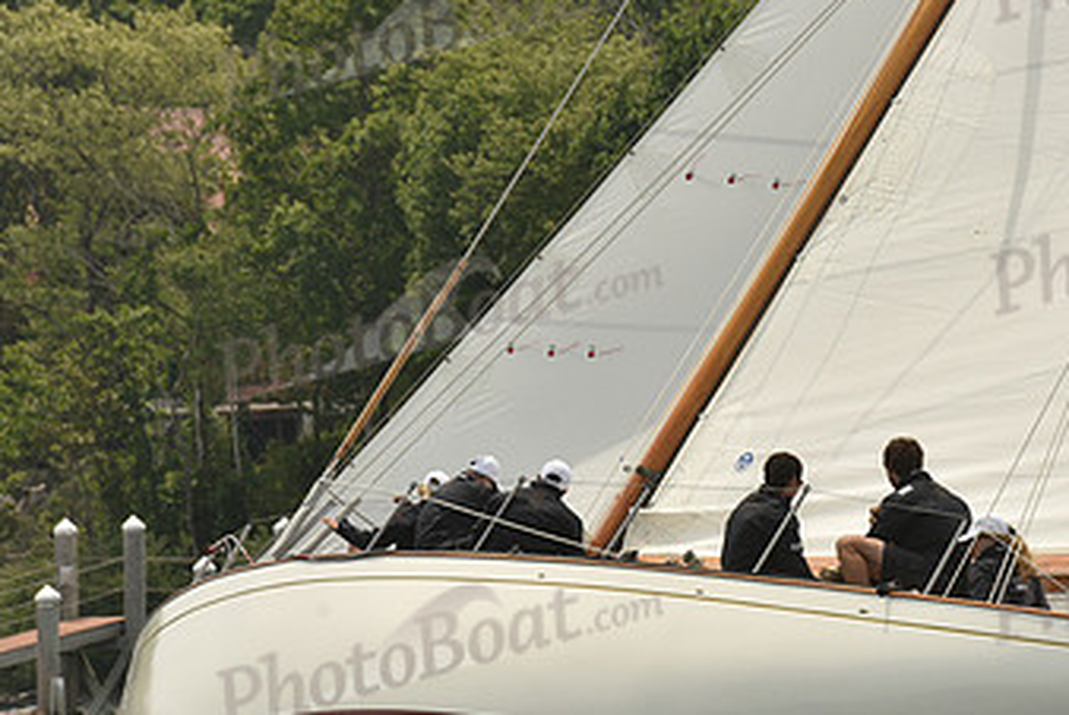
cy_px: 441
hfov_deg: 6.0
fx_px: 10194
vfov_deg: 4.0
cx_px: 829
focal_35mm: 343
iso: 400
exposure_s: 1/1600
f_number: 10
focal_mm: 200
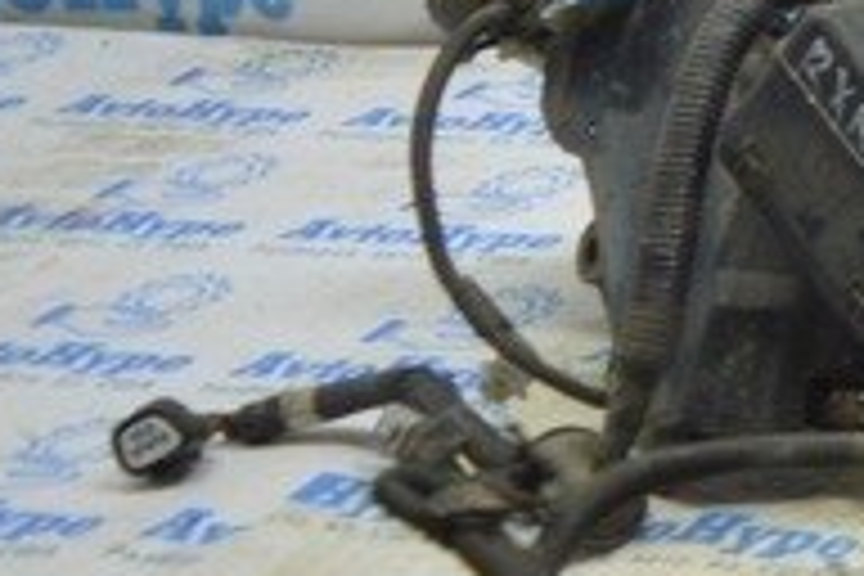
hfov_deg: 10.5
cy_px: -11
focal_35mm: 160
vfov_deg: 8.5
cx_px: 2250
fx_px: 3840
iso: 400
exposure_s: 1/40
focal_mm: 20
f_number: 3.5
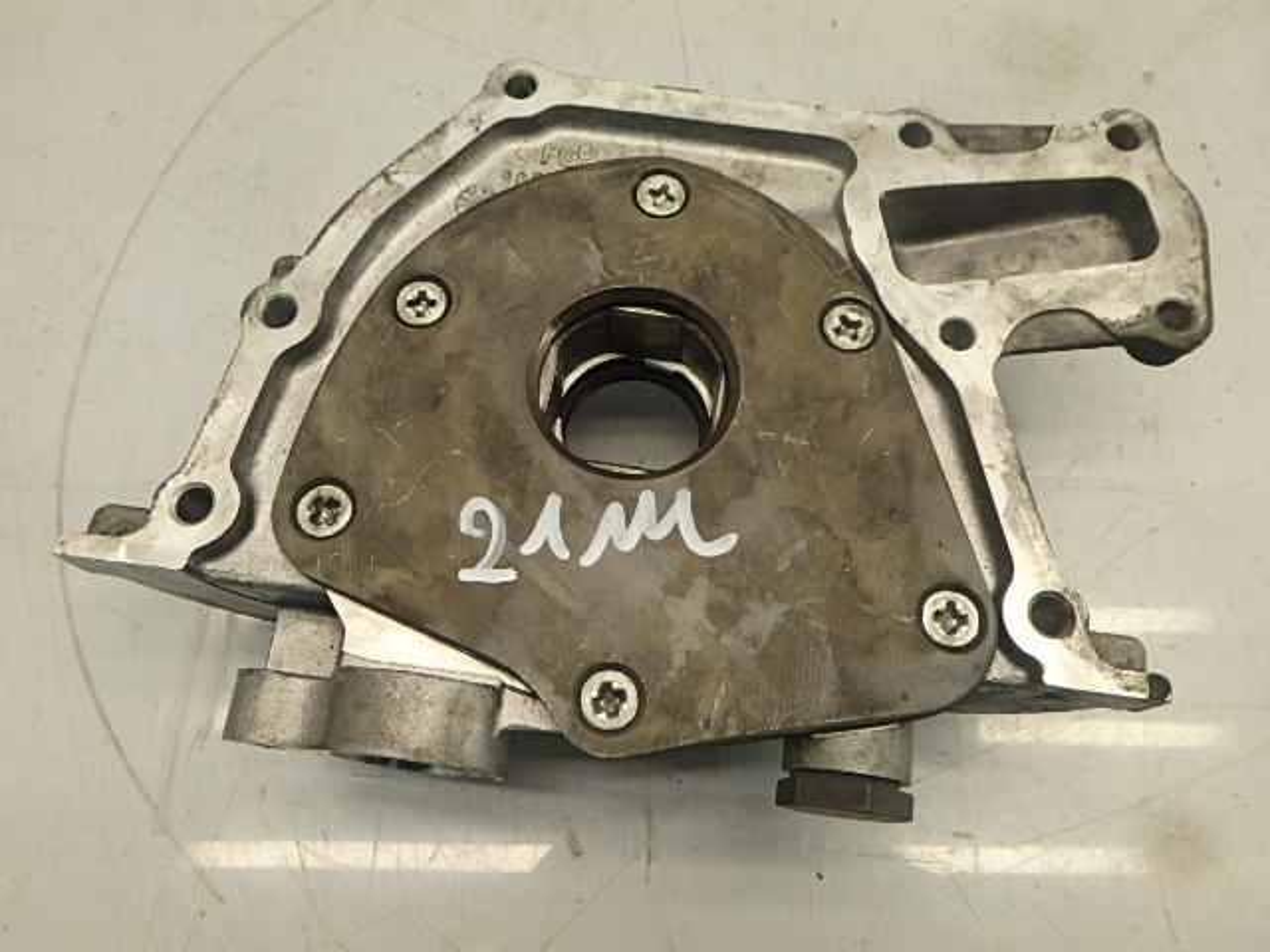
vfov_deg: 49.7
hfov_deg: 63.4
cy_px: 476
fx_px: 1027
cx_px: 635
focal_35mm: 28
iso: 200
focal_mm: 5
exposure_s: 1/50
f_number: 4.4
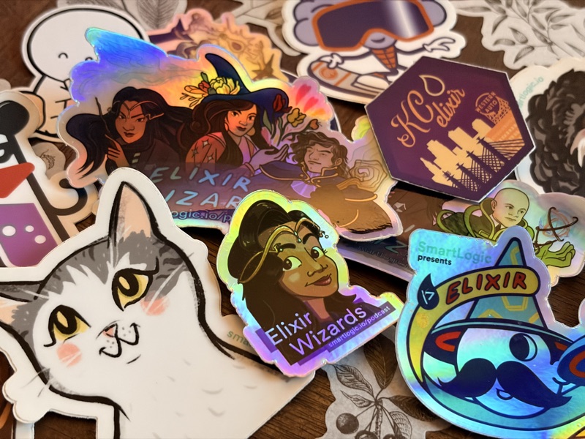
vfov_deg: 28.0
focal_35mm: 52
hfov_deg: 36.8
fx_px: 879
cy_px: 220
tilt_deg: -52.4
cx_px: 292
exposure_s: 1/30
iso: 250
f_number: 1.6
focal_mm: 5.96
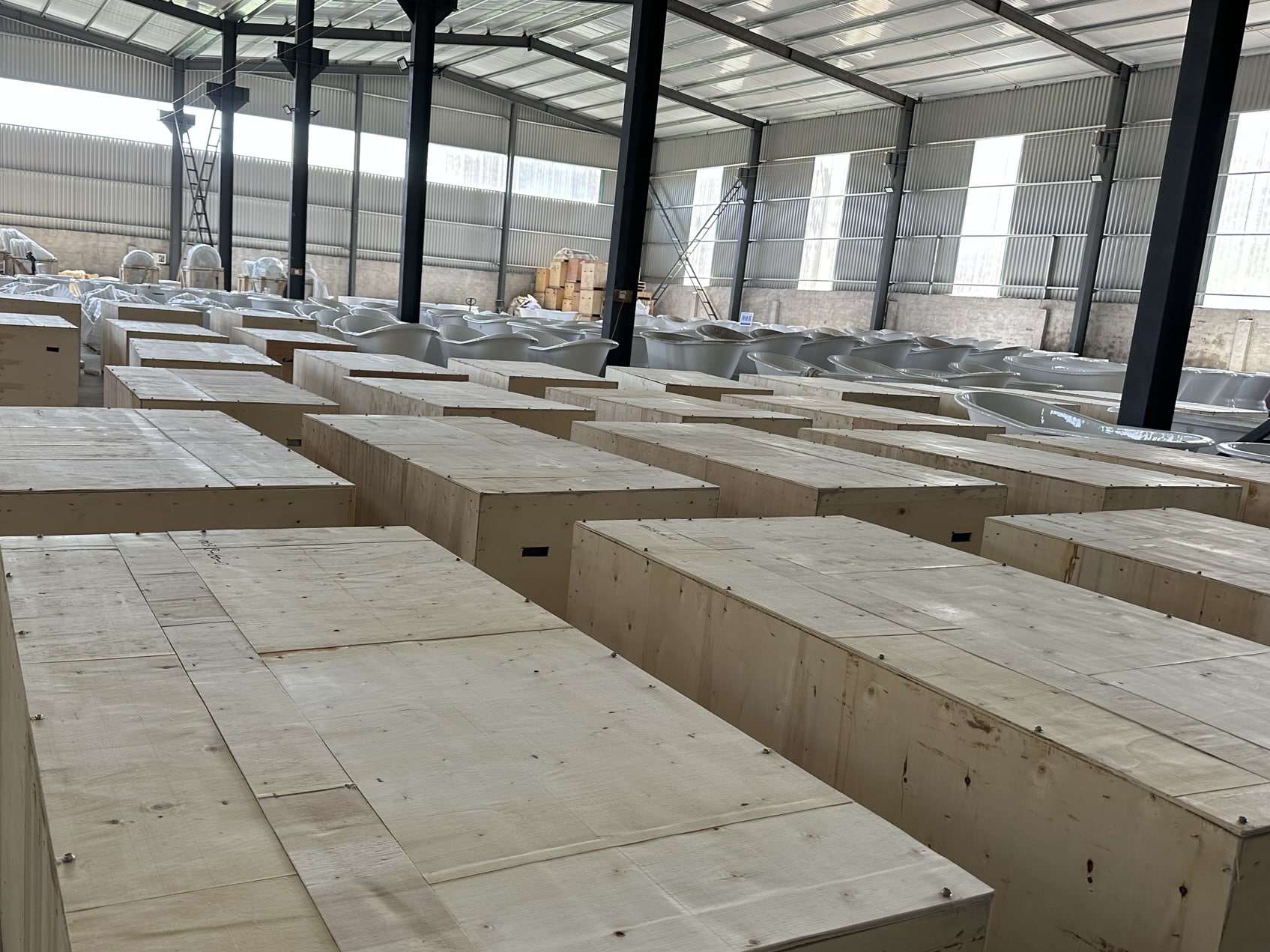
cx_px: 504
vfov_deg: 48.2
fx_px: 1064
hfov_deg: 61.1
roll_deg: -4.4
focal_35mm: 29
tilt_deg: -10.7
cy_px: 488
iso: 125
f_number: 1.78
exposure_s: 1/121
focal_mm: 6.86
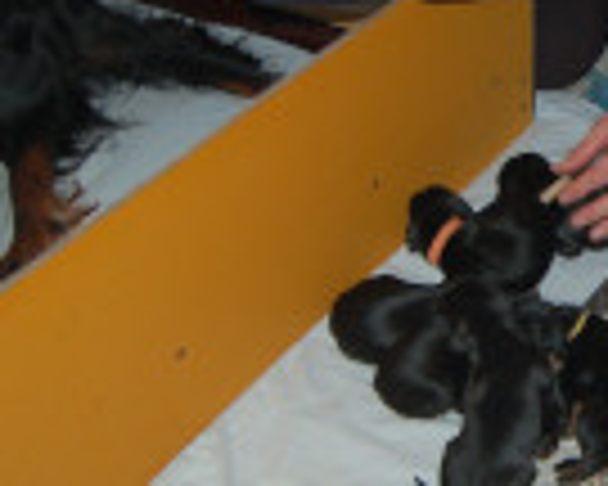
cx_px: 741
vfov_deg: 19.1
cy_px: 151
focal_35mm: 80
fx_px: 1440
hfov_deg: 22.0
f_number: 3.5
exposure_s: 1/60
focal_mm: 18
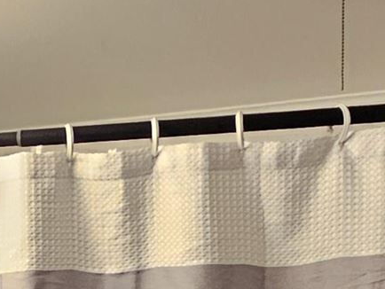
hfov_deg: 20.5
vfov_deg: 13.1
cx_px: -12
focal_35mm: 92
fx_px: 1024
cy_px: 637
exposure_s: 1/60
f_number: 2.2
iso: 200
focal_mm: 2.2
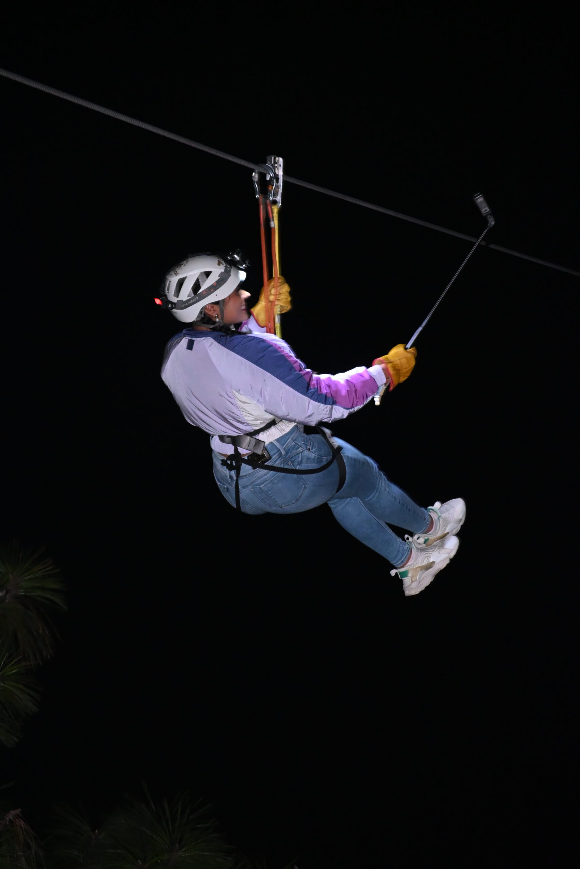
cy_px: 434
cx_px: 290
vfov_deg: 12.5
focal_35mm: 165
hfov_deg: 8.3
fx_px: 3987
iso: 4000
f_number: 4.5
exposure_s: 1/100
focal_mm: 110
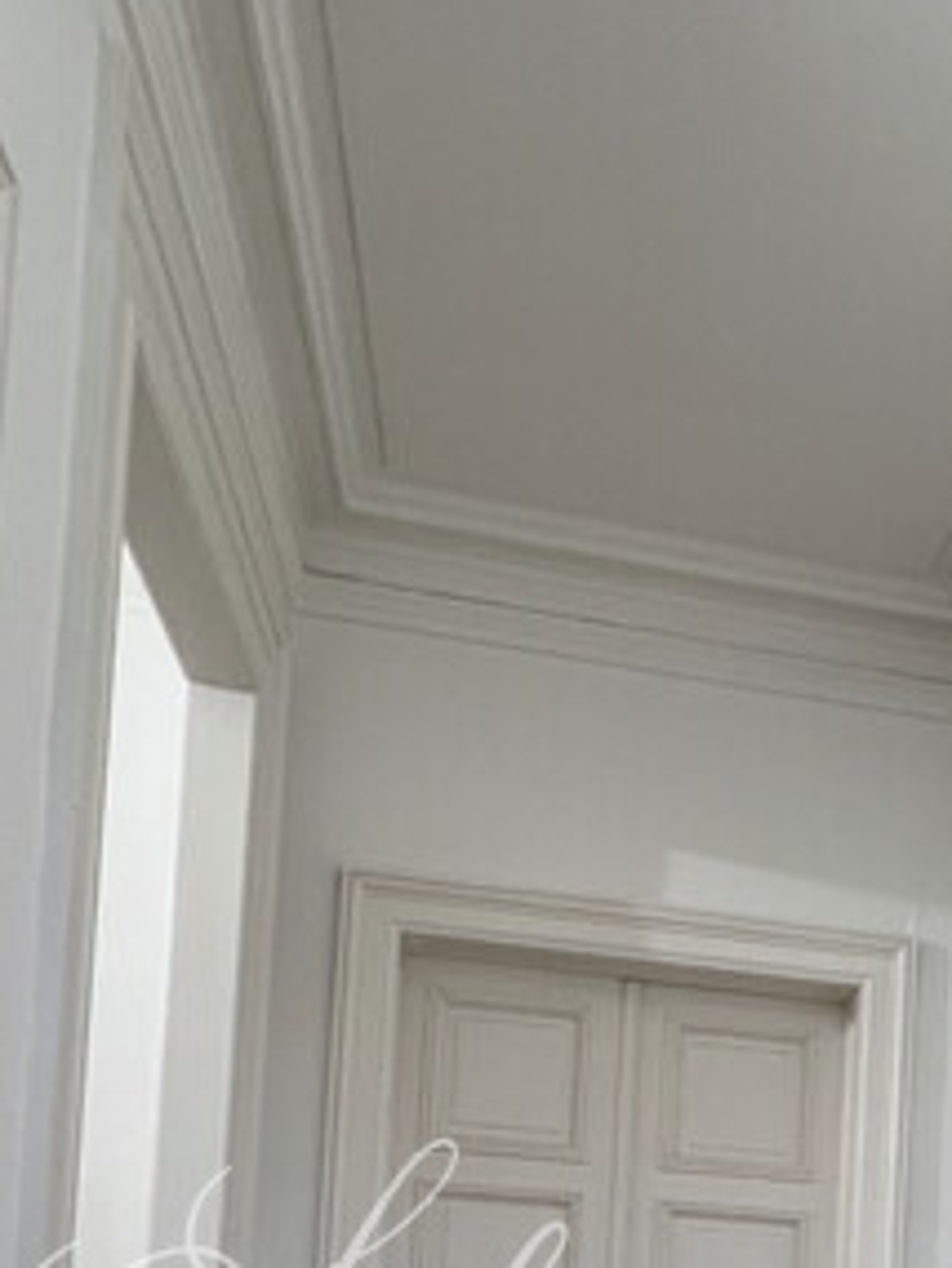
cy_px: 1388
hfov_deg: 32.7
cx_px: 919
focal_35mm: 41
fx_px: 1502
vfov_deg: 38.2
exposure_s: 1/100
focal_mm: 1.57
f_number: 1.8
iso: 125
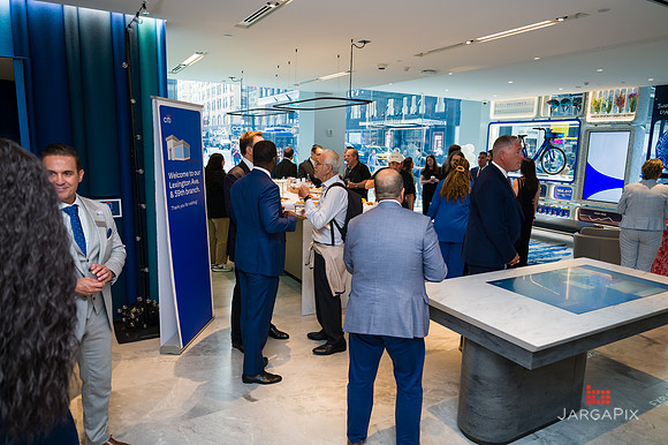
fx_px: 448
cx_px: 334
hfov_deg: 73.4
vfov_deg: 52.8
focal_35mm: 24
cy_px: 222
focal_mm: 24
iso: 400
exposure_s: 1/200
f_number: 3.5
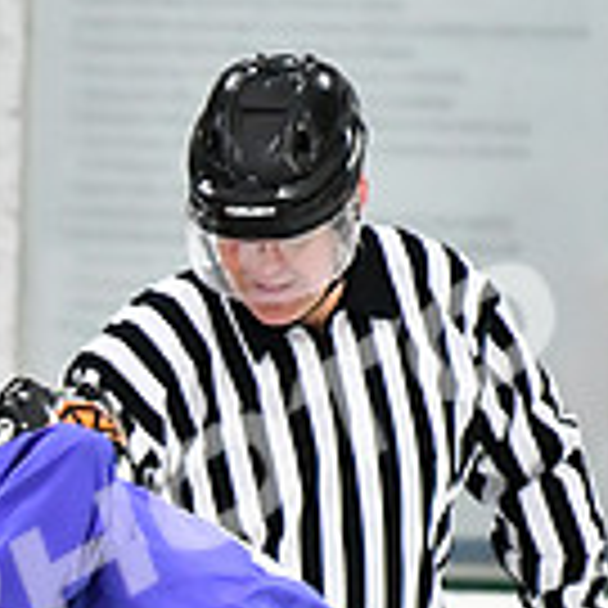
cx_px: -432
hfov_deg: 1.7
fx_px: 20666
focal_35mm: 1040
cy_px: 822
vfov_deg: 1.7
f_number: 2.8
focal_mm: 190
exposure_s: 1/1600
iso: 6400
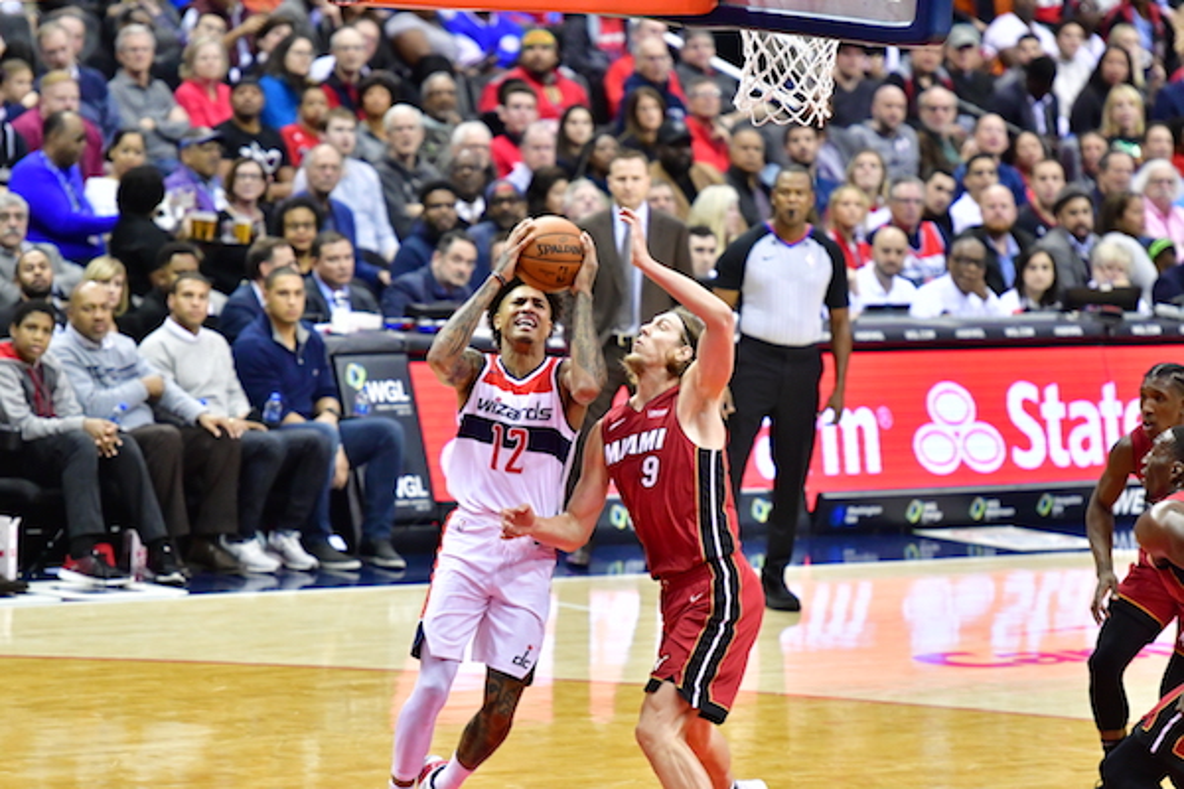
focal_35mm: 270
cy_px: 394
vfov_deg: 5.1
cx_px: 592
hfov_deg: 7.6
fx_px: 8879
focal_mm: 180
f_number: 2.8
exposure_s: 1/1000
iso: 3200
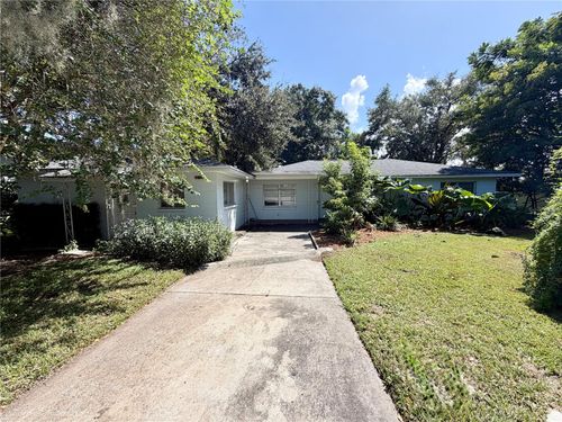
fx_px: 227
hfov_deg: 102.1
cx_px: 281
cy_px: 211
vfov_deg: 85.7
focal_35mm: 14
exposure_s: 1/770
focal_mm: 2.22
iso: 32
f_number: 2.2
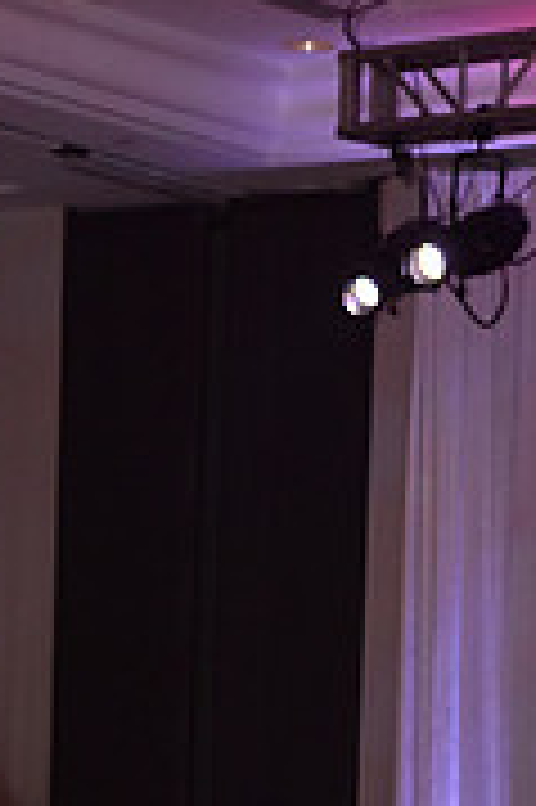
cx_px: 263
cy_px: 1256
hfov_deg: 4.9
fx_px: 6243
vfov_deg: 7.3
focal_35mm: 279
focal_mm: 86
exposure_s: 1/320
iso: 2500
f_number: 6.3
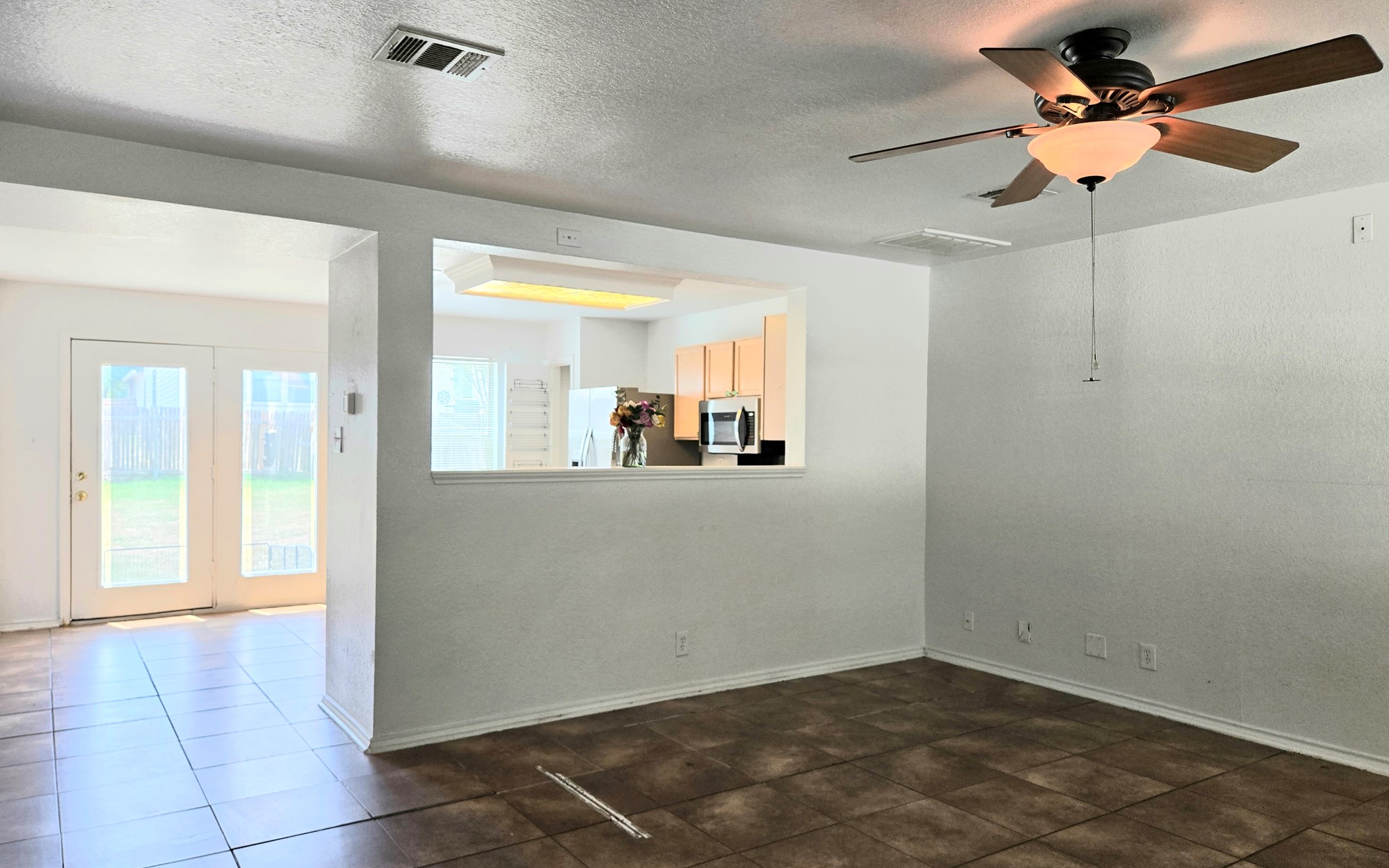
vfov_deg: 49.3
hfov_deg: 72.5
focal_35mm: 25
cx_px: 689
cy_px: 449
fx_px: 946
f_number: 1.8
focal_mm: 5.4
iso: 100
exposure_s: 1/120
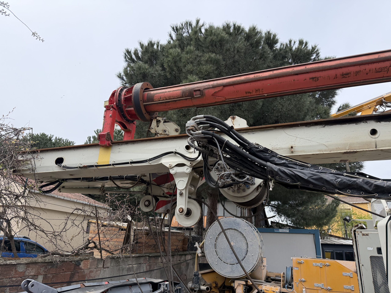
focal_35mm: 24
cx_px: 196
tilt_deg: +20.0
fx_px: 271
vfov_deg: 56.8
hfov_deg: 71.6
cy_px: 146
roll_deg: -2.8
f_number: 1.78
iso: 100
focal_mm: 6.76
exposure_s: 1/3953
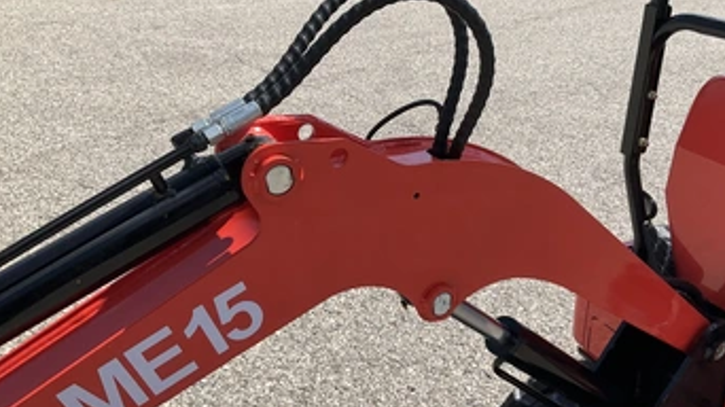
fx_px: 711
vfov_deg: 31.9
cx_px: 396
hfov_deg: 53.9
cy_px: 195
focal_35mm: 37
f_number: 1.8
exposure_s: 1/1412
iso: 25
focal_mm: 3
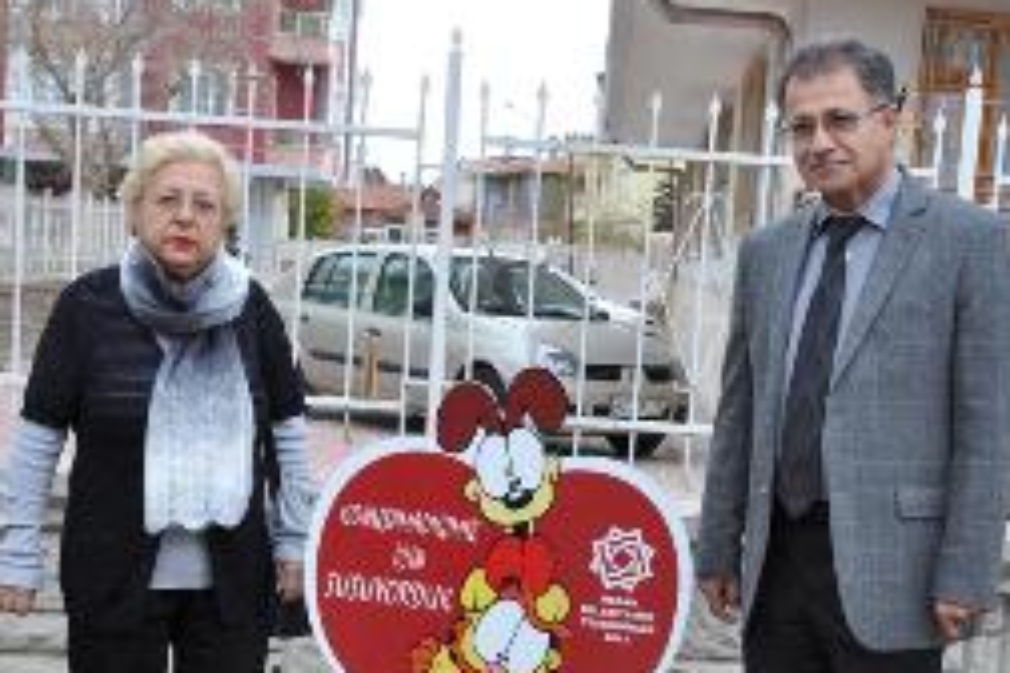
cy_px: 513
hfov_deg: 31.4
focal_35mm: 64
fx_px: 1795
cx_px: 573
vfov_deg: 21.0
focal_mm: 24
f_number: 9
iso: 200
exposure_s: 1/80
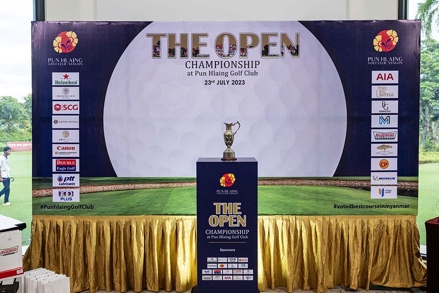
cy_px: 146
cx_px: 220
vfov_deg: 32.6
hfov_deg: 47.4
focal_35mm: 41
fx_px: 500
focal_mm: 41
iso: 2000
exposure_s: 1/200
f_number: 7.1
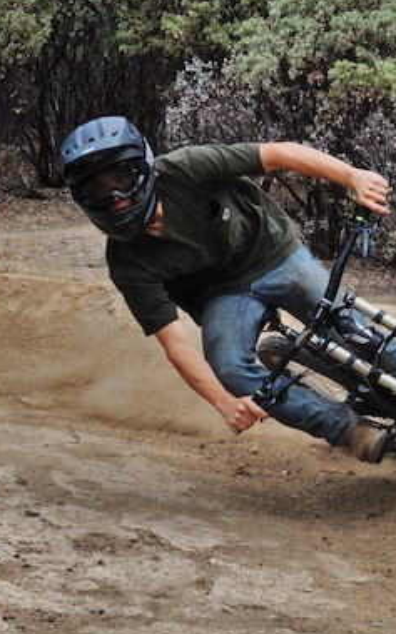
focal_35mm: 107
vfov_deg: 19.5
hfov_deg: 12.1
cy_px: 330
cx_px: 383
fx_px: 1850
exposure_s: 1/1600
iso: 400
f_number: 6.3
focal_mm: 26
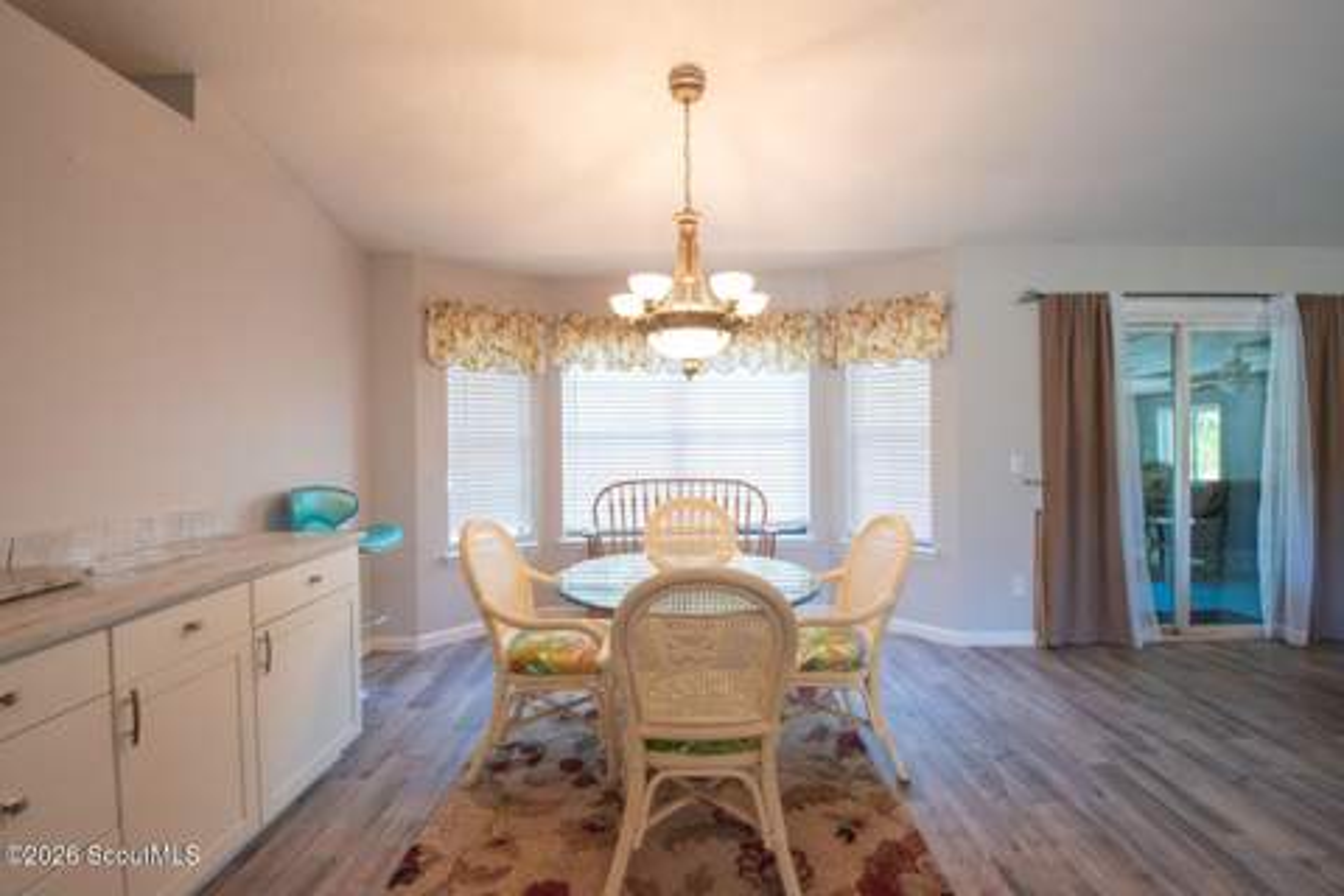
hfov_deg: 100.4
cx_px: 672
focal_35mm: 15
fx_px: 560
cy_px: 448
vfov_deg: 77.3
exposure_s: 1/25
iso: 1250
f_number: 8
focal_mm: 10
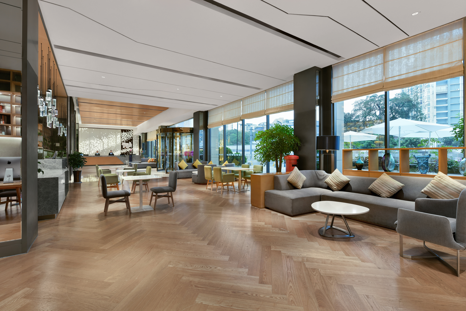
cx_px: 233
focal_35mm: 16
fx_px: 207
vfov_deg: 73.7
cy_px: 156
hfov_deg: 96.7
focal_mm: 16
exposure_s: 1/2
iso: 200
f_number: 10
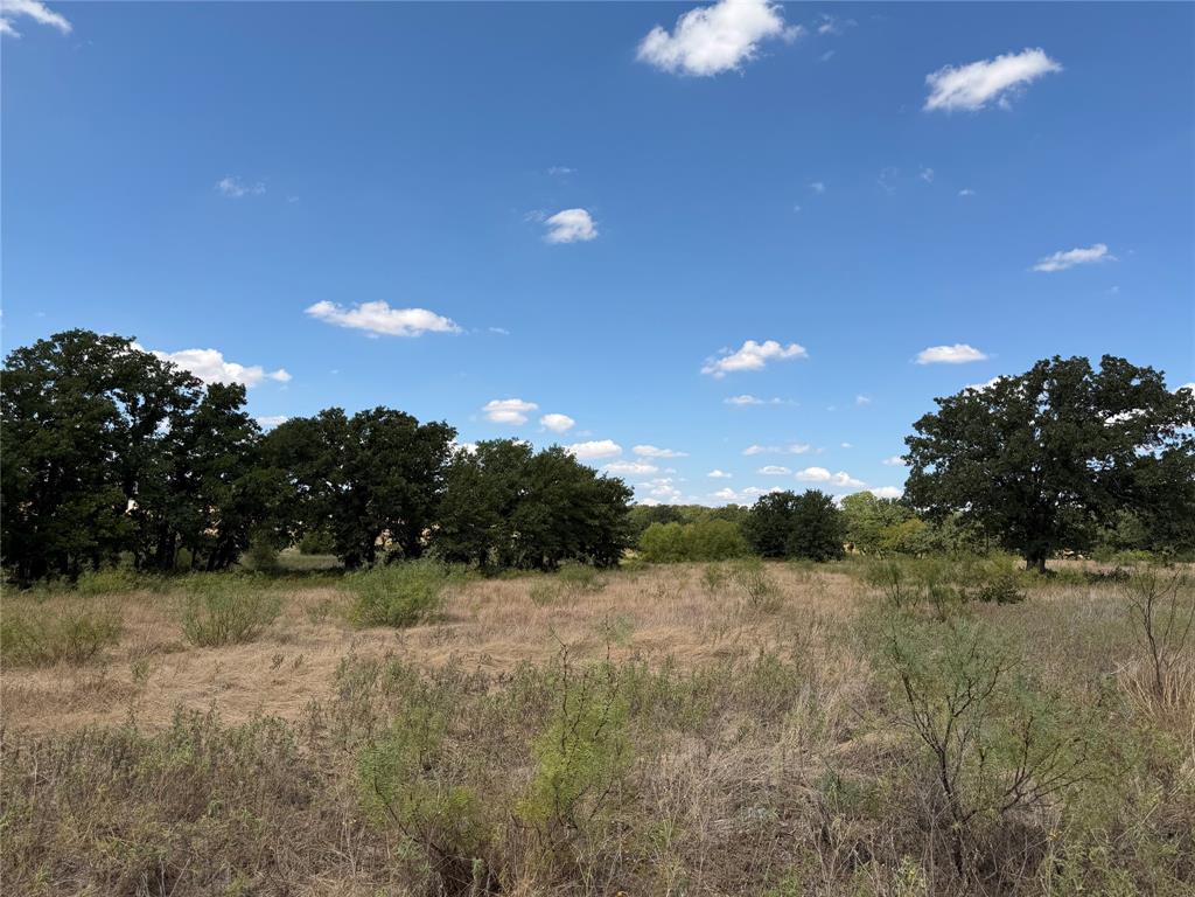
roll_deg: -2.0
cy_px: 448
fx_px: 829
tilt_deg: +5.9
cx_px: 598
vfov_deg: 56.8
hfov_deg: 71.6
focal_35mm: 24
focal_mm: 6.76
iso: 80
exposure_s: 1/4975
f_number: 1.78
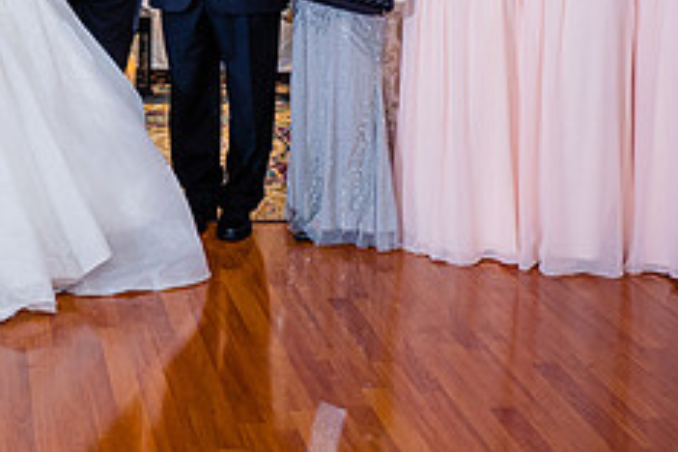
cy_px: -134
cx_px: -35
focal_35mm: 80
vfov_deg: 16.2
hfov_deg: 24.0
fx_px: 1507
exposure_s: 1/160
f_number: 3.5
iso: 800
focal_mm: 29
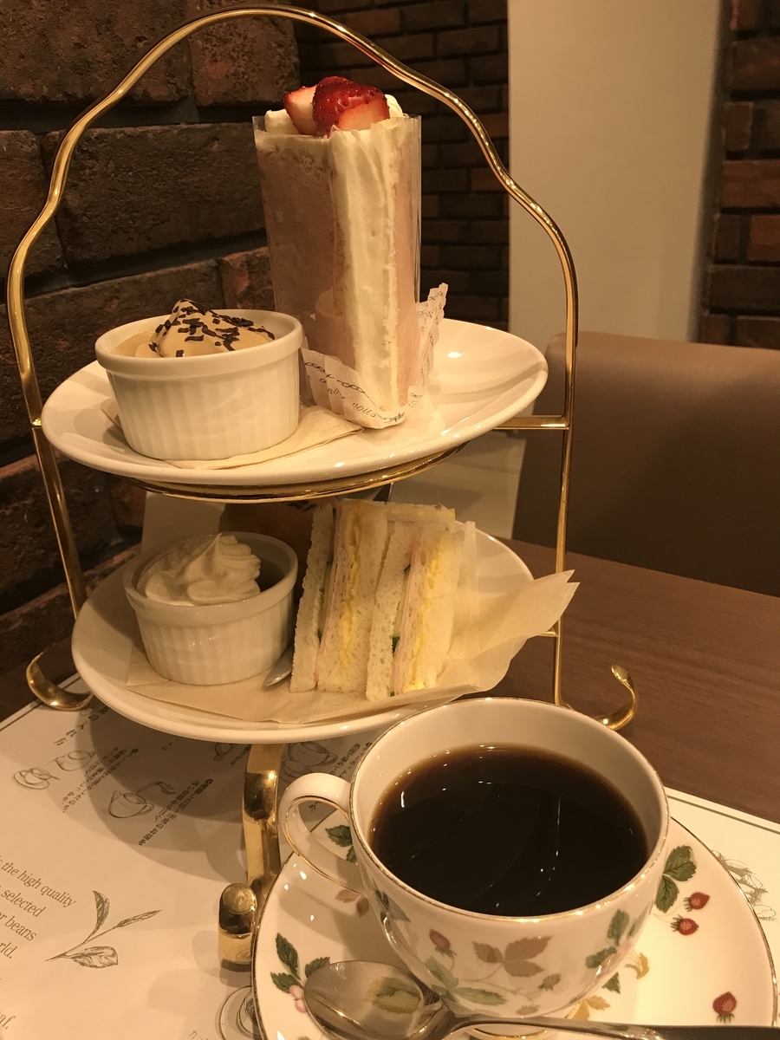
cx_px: 390
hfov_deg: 49.7
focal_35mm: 28
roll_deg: +1.7
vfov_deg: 63.4
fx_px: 841
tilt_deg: -23.2
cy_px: 520
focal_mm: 3.99
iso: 40
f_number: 1.8
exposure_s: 1/24
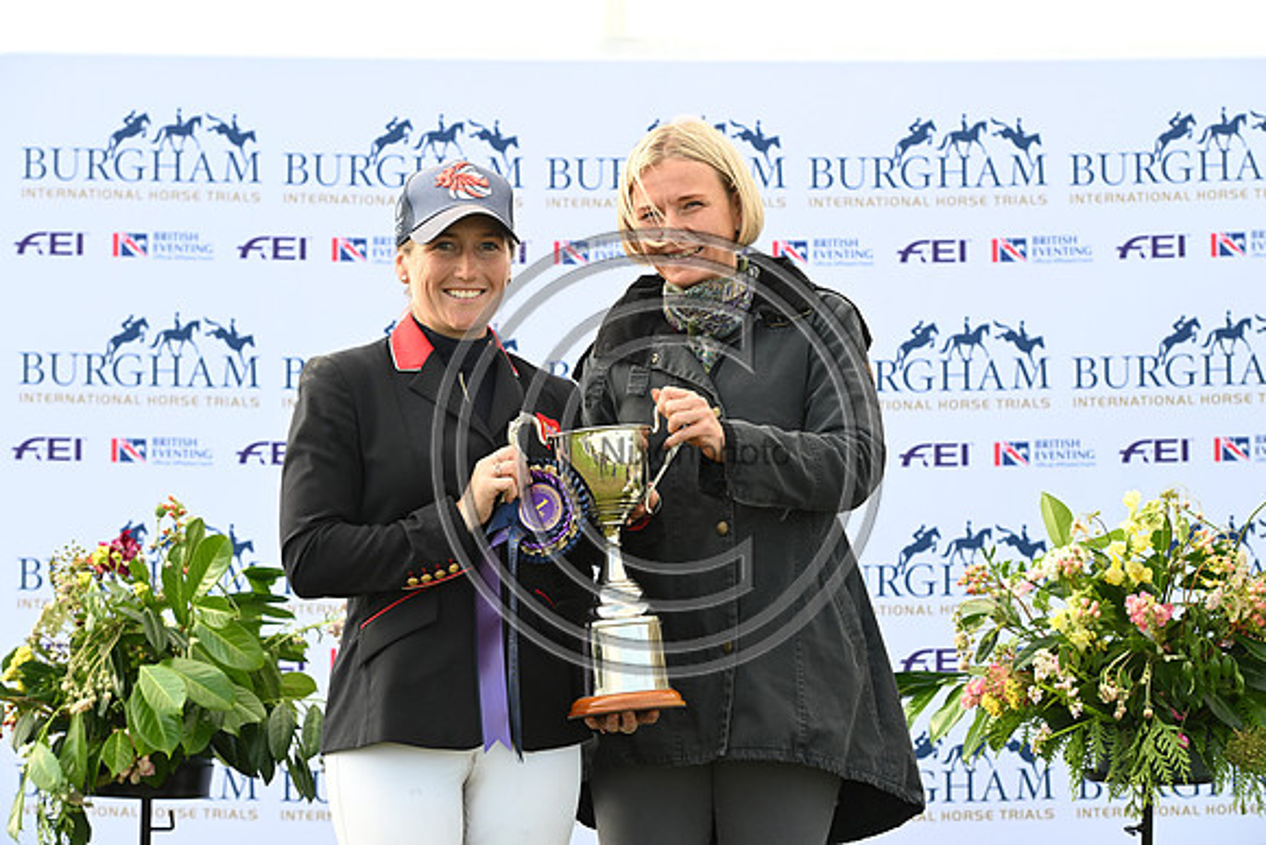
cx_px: 633
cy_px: 422
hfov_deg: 19.5
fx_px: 3693
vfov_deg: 13.0
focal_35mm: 105
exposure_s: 1/800
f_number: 5.6
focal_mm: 105
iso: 900
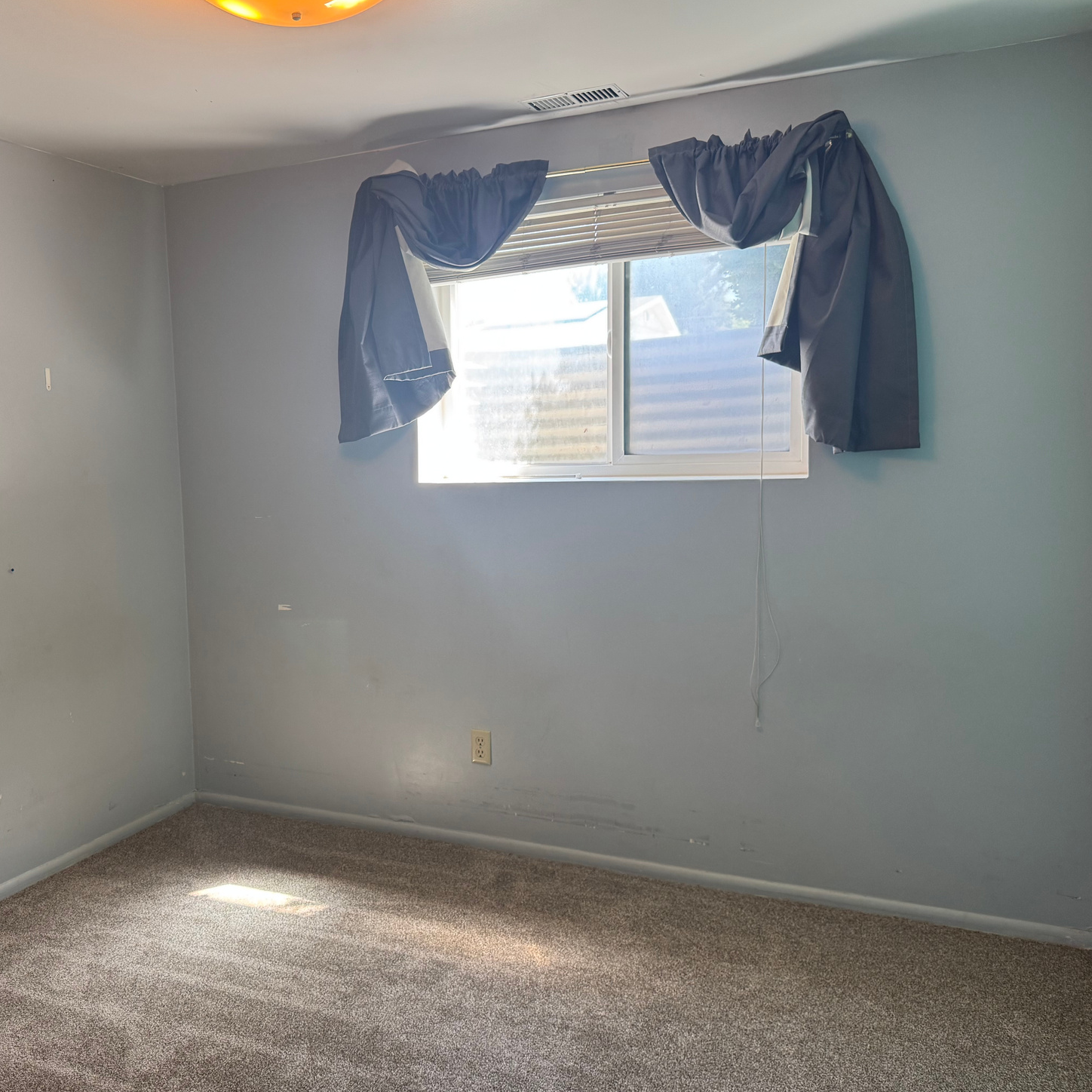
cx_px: 386
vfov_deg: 54.0
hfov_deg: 53.2
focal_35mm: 30
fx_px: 1071
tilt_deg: -7.5
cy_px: 553
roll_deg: +1.0
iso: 160
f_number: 1.78
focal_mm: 6.76
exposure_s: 1/60
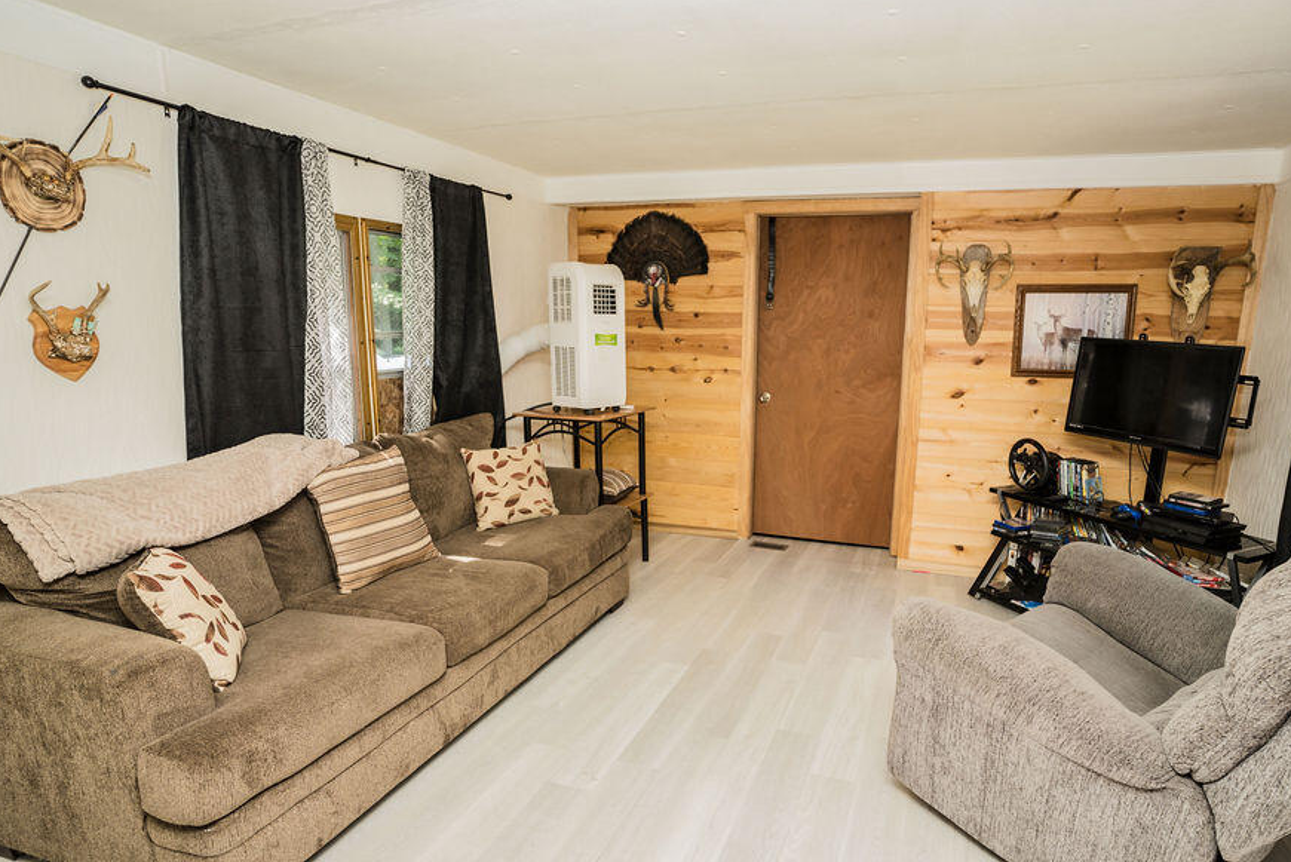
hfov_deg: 83.7
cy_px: 478
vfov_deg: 61.8
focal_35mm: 20
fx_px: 718
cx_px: 705
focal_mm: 17
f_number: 3.5
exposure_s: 1/80
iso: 500
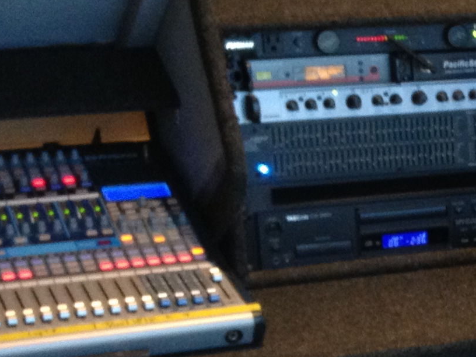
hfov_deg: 13.0
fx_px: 1925
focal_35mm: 140
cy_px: 417
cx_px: 814
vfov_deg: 10.4
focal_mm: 4.28
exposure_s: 1/20
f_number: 2.4
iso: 200
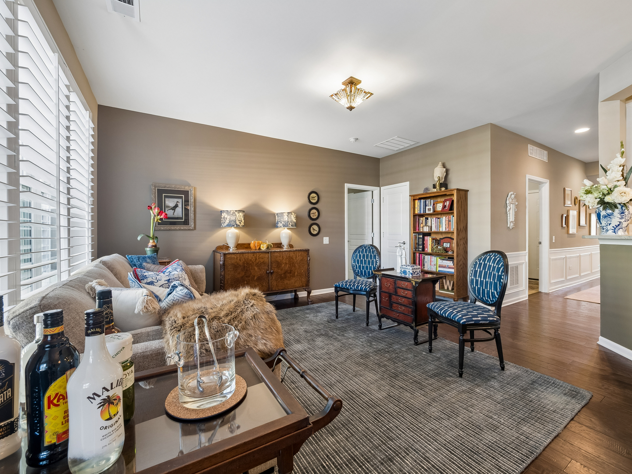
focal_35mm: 14
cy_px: 237
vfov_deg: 85.7
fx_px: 256
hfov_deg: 102.1
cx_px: 316
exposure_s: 1/4
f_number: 8
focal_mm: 7
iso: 400
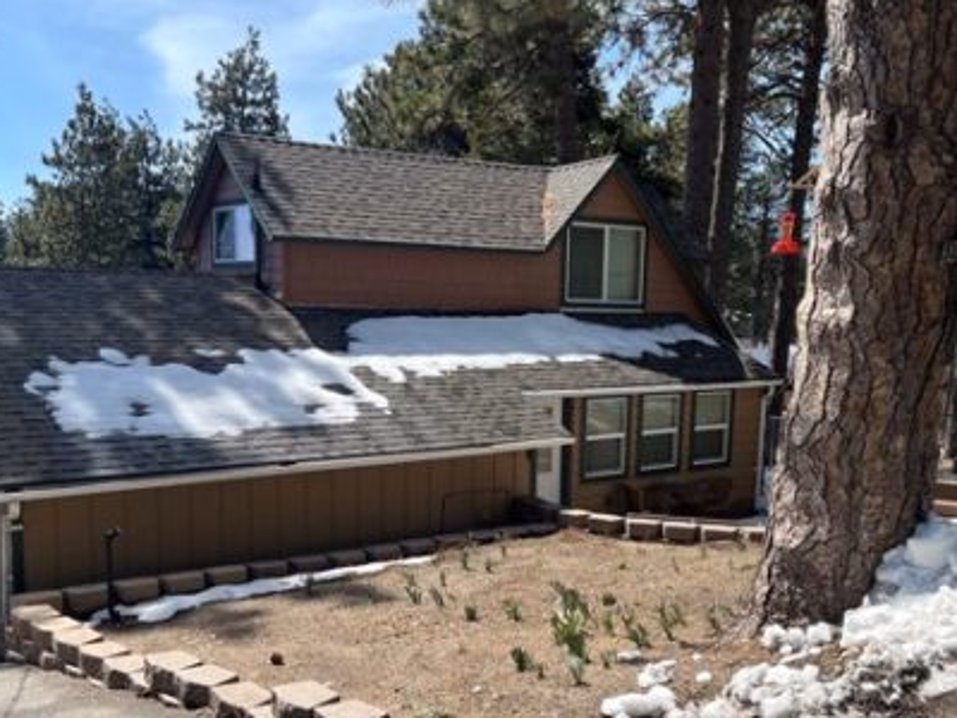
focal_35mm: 38
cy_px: 440
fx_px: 1051
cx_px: 493
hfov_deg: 49.0
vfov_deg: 37.5
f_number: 1.5
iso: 50
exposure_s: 1/2632
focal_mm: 5.7
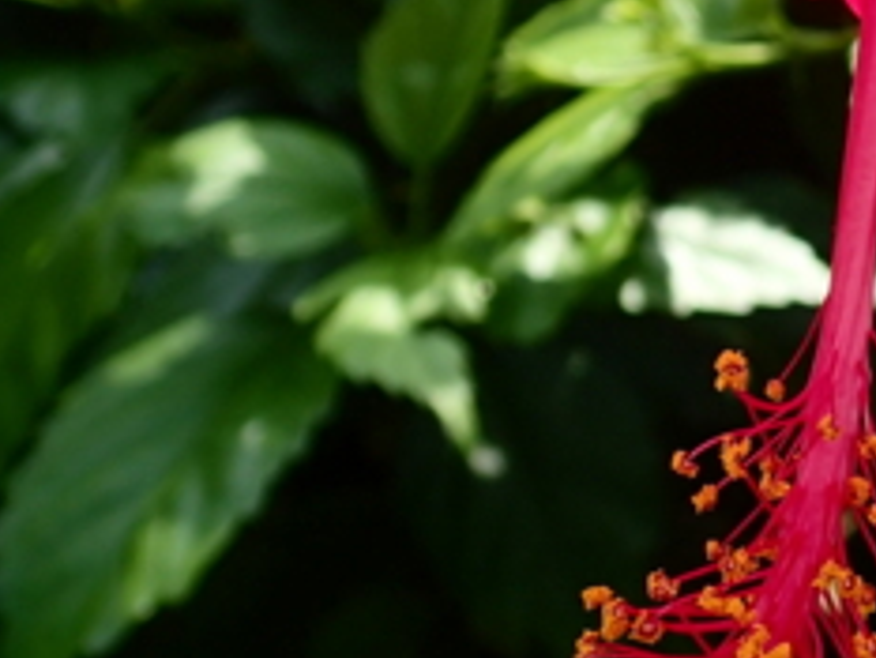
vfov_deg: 14.1
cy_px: -30
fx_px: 2608
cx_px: 1117
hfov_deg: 17.9
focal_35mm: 103
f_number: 3.2
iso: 100
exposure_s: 1/500
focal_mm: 5.5
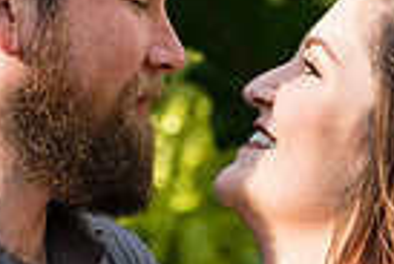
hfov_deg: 1.7
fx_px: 13074
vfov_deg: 1.2
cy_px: 188
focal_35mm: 1192
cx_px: 328
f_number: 5.3
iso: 800
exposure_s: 1/500
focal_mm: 180
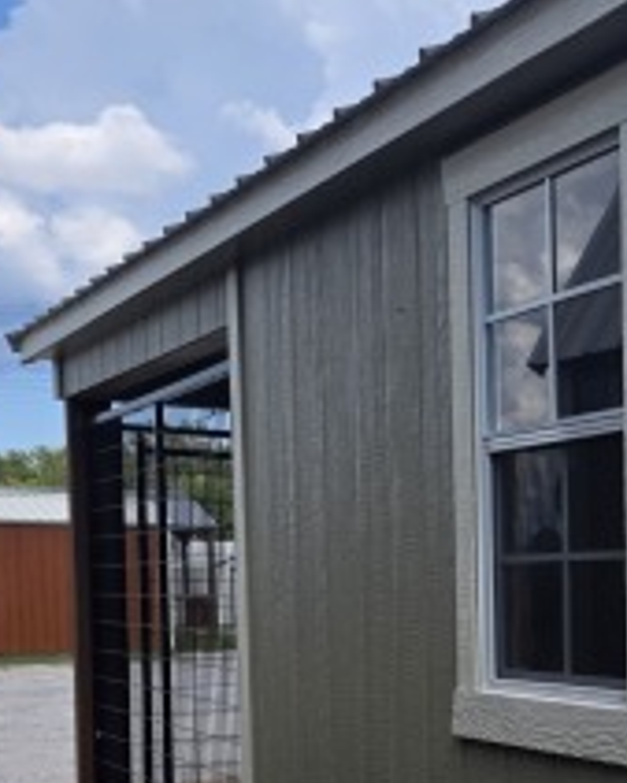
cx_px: 1013
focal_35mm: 68
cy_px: 649
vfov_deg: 27.2
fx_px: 1576
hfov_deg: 19.0
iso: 80
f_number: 1.7
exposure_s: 1/5296
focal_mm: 6.3
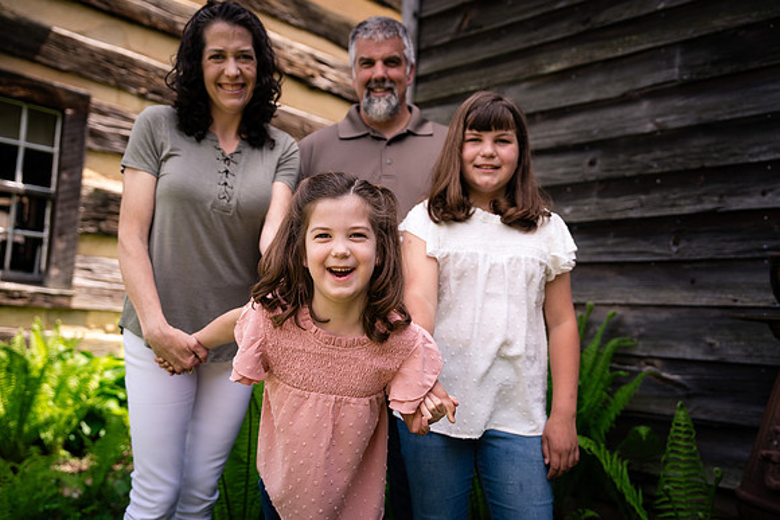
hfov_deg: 54.4
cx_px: 390
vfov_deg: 37.9
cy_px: 260
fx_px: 758
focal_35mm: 35
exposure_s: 1/800
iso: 100
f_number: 2.8
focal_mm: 35
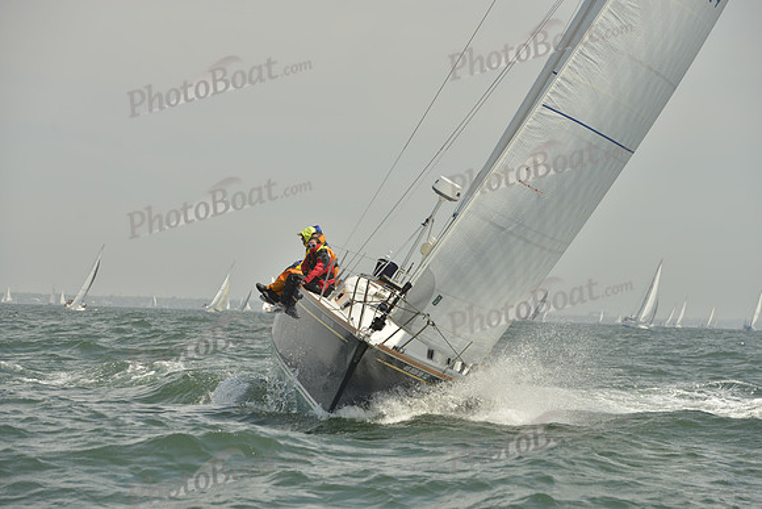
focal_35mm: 125
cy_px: 254
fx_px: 2646
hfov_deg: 16.4
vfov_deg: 11.0
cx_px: 381
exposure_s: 1/1250
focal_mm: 125
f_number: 7.1
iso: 200
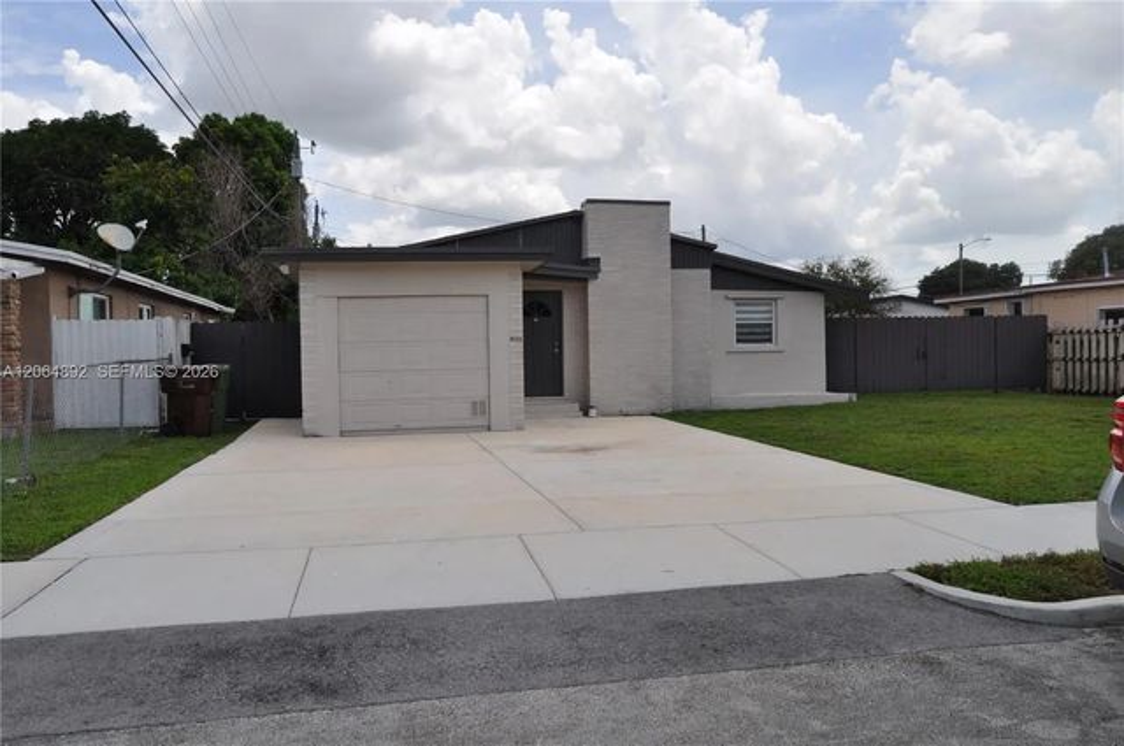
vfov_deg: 47.8
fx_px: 842
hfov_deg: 67.4
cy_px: 373
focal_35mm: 27
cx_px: 562
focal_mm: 18
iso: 400
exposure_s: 1/2000
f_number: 7.1
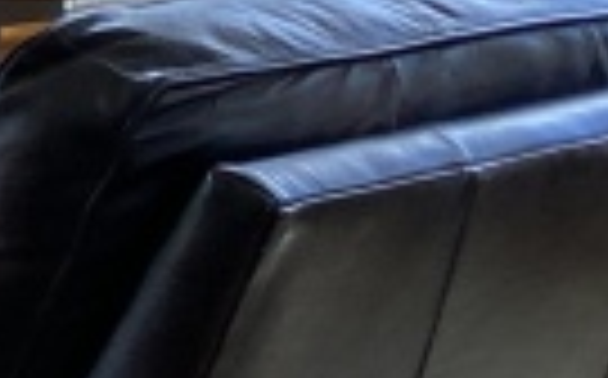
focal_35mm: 209
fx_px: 3459
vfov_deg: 6.2
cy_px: -171
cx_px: -1657
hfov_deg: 7.6
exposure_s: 1/121
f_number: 1.8
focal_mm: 4.25
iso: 100
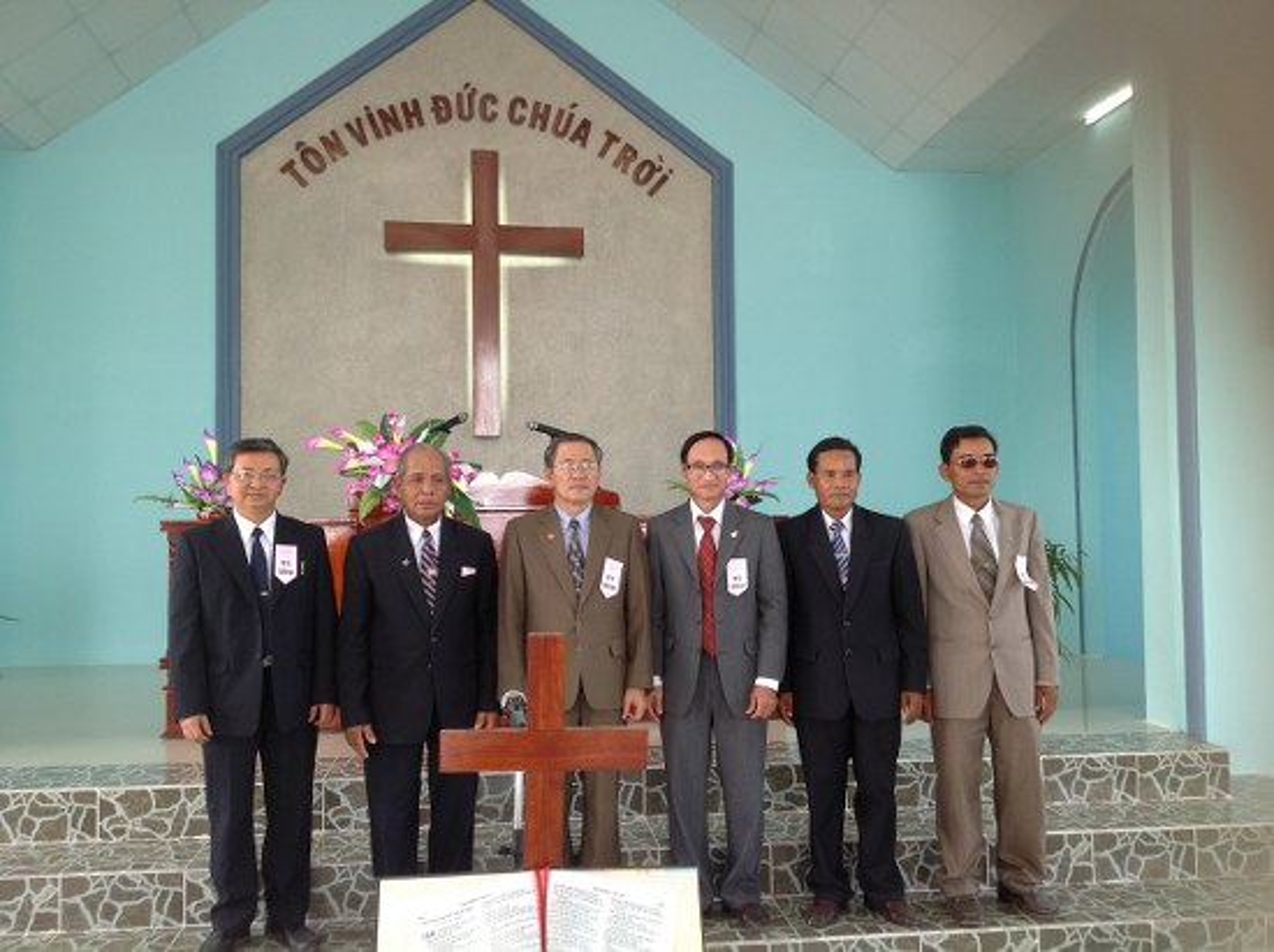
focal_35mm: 35
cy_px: 476
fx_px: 1286
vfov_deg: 40.6
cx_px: 637
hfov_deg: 52.7
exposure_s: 1/40
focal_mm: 4.28
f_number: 2.4
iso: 80
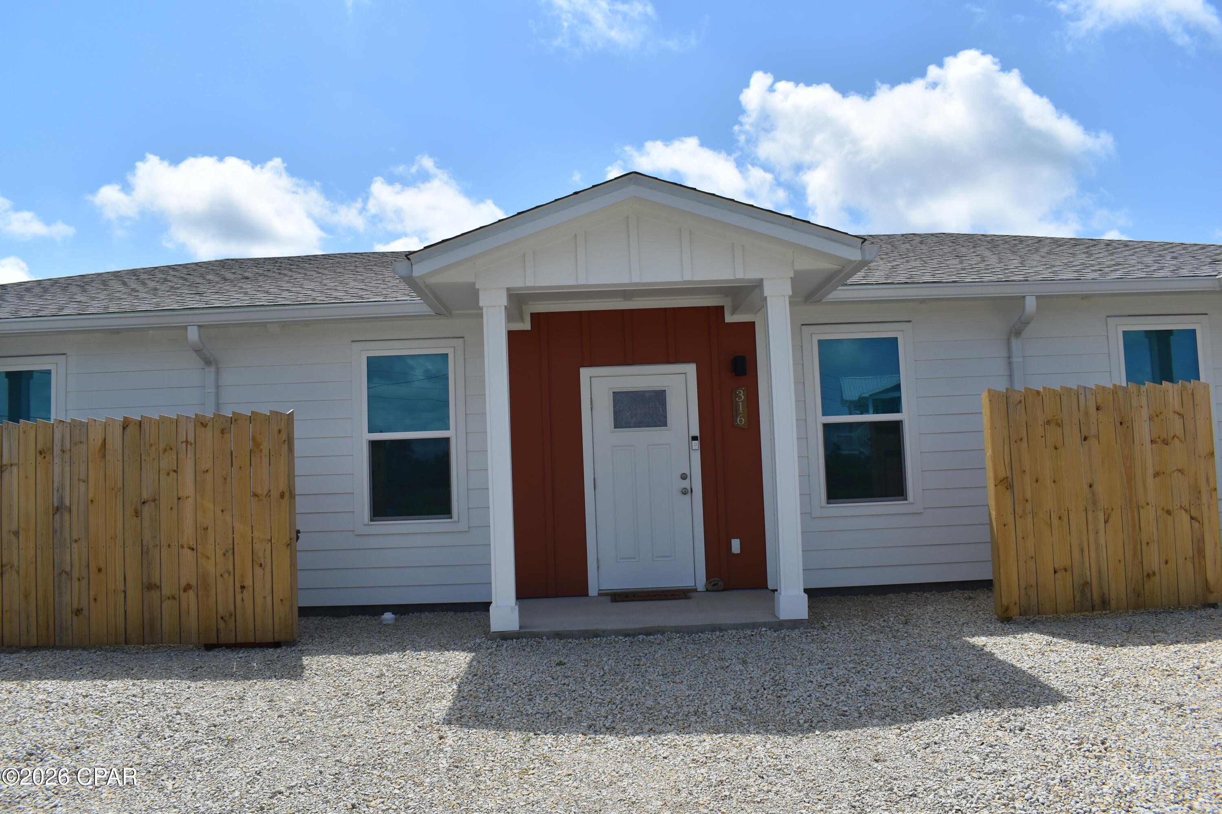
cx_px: 611
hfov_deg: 67.4
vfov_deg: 47.9
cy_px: 407
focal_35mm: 27
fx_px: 916
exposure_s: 1/320
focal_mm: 18
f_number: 9
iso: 100
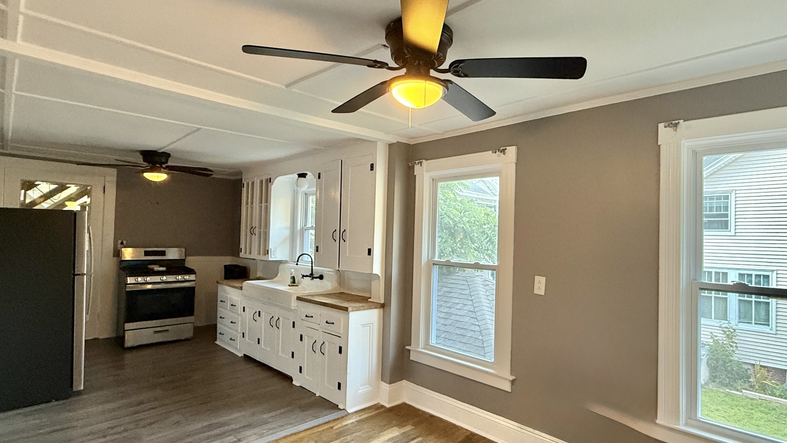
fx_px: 417
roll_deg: -1.7
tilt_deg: +2.0
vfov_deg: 55.9
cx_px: 439
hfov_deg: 86.3
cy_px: 229
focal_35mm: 20
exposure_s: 1/60
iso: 500
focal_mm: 2.22
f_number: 2.2
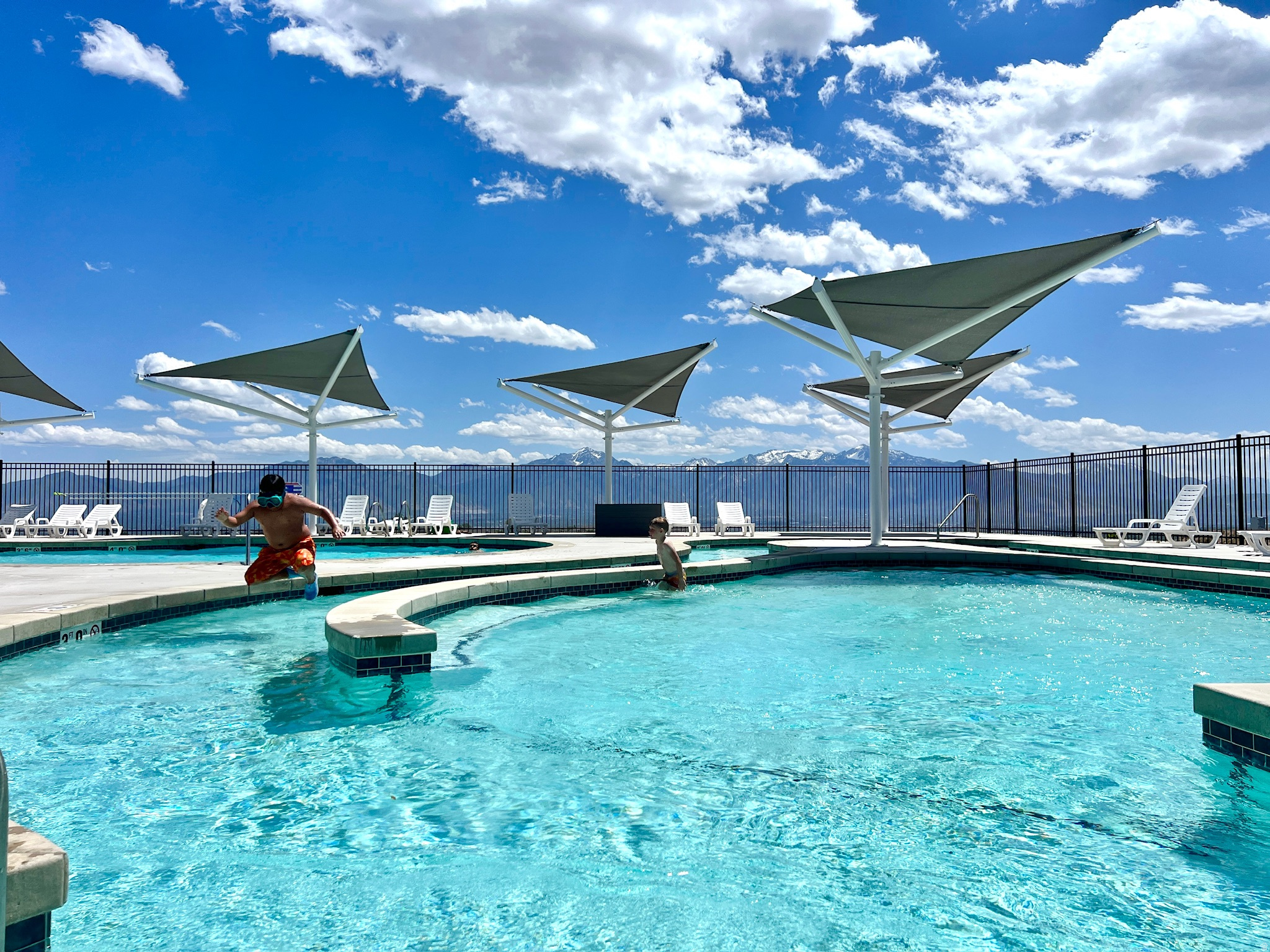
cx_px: 635
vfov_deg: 53.1
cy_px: 476
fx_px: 954
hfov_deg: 67.3
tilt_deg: +1.4
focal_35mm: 26
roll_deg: -0.2
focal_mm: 5.7
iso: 50
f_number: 1.5
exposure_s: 1/16393
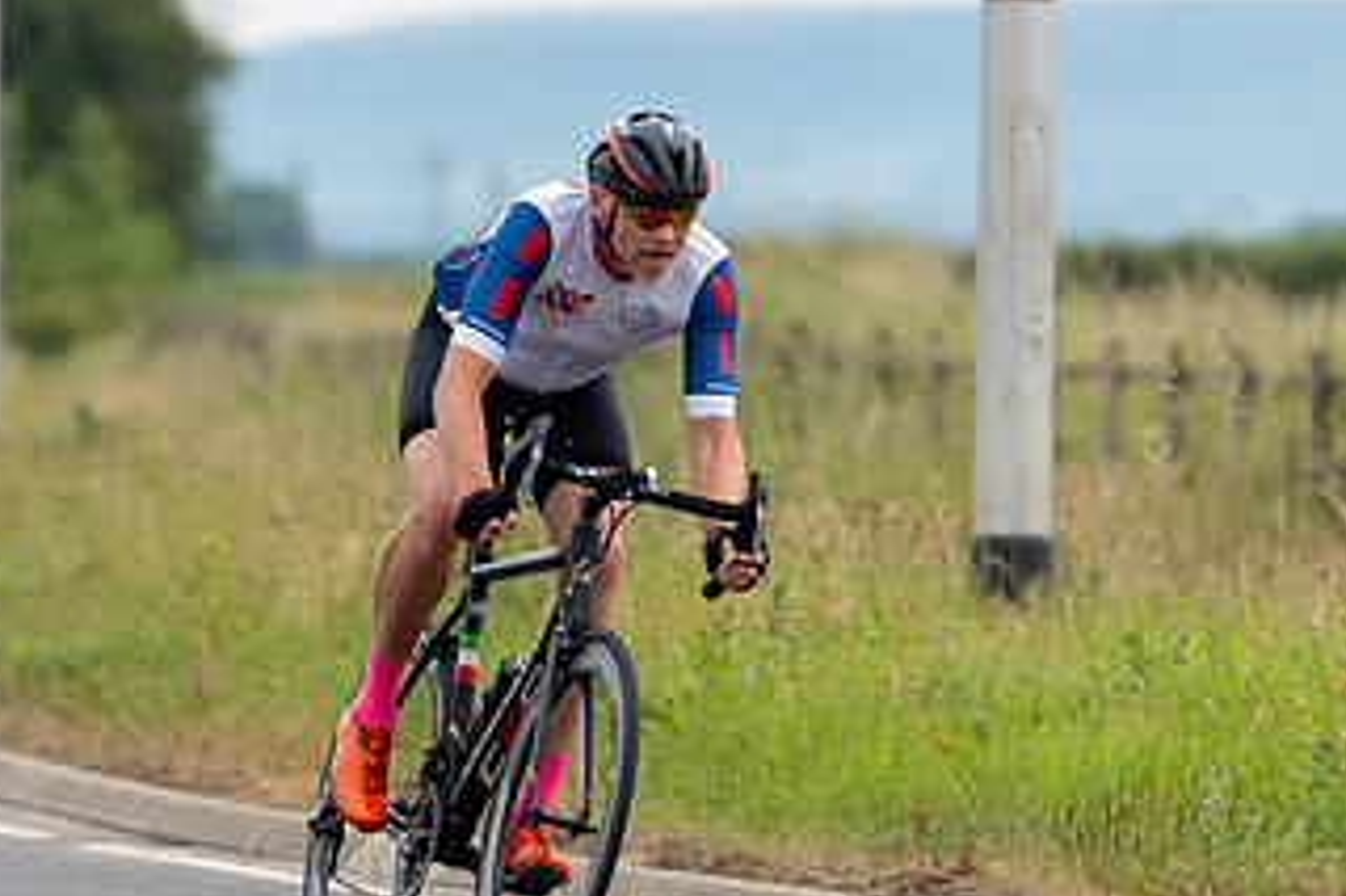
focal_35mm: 429
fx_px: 16031
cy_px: 180
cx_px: 626
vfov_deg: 3.2
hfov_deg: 4.8
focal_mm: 180
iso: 160
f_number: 3.2
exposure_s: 1/800
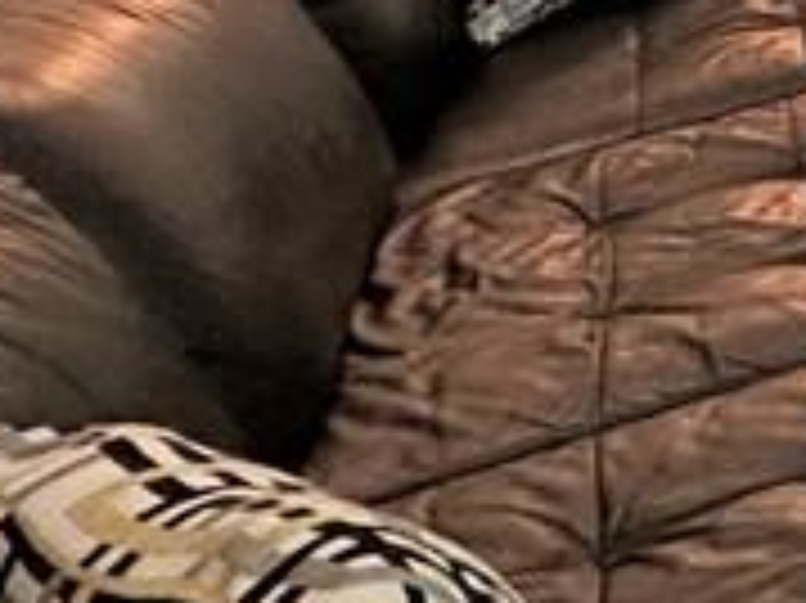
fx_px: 1861
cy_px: -515
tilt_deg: -5.0
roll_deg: +0.9
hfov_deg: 14.2
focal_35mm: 80
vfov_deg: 15.5
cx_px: 2020
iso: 250
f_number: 2.2
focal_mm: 2.22
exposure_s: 1/120
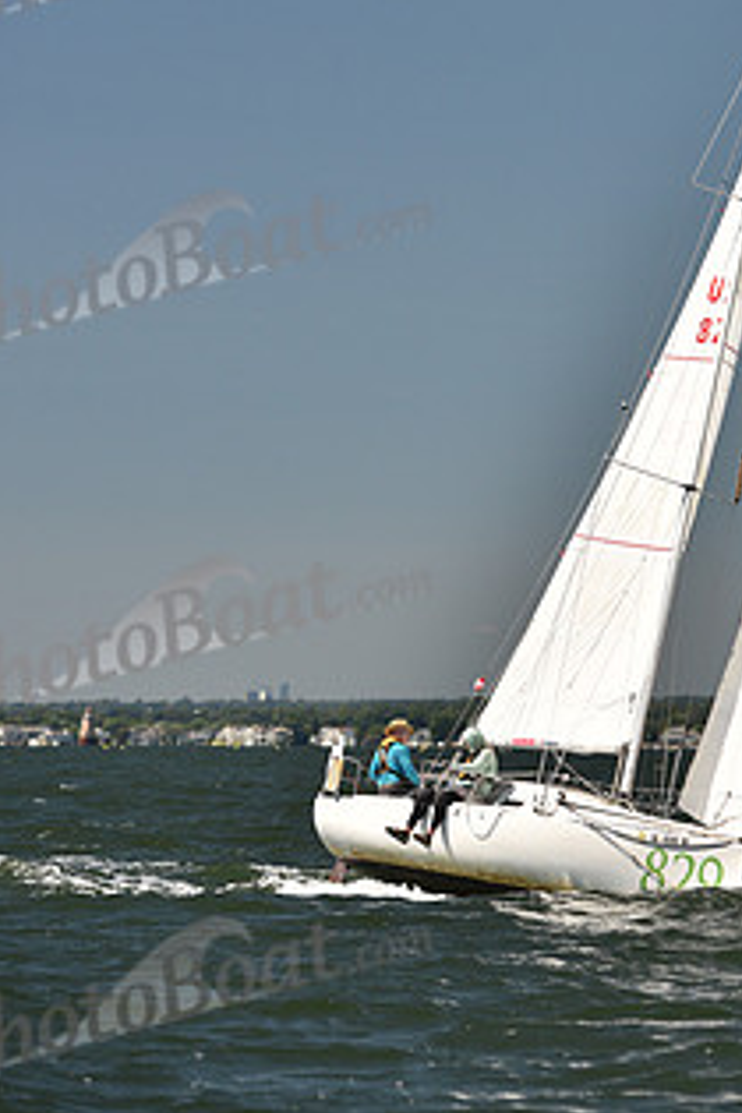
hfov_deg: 6.0
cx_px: 617
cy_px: 399
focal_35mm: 230
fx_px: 7110
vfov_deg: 8.9
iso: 250
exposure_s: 1/1250
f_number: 3.5
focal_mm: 125
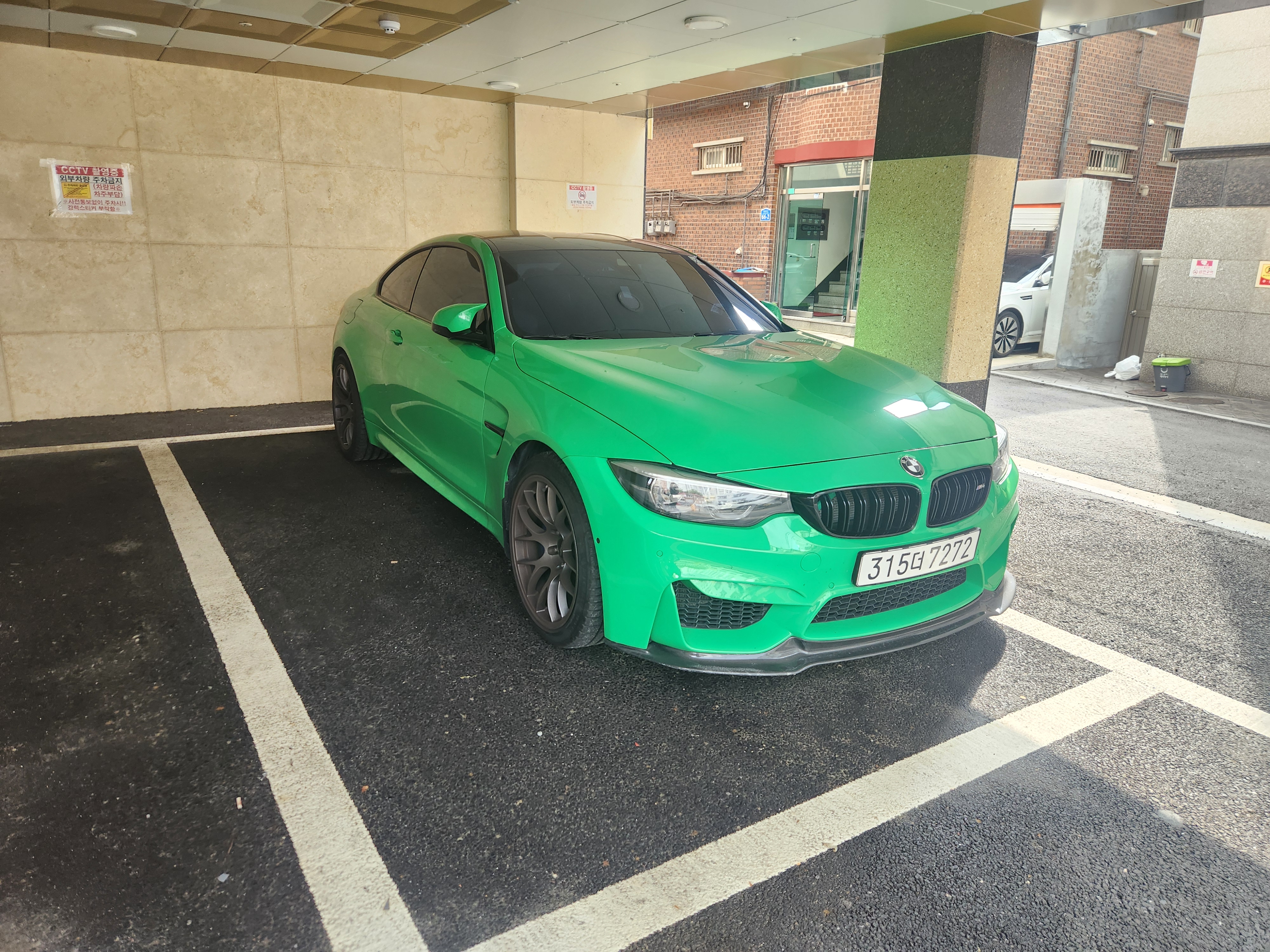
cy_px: 476
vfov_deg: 58.9
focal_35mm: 23
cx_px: 635
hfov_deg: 73.9
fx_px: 844
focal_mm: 5.4
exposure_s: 1/180
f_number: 1.8
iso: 125
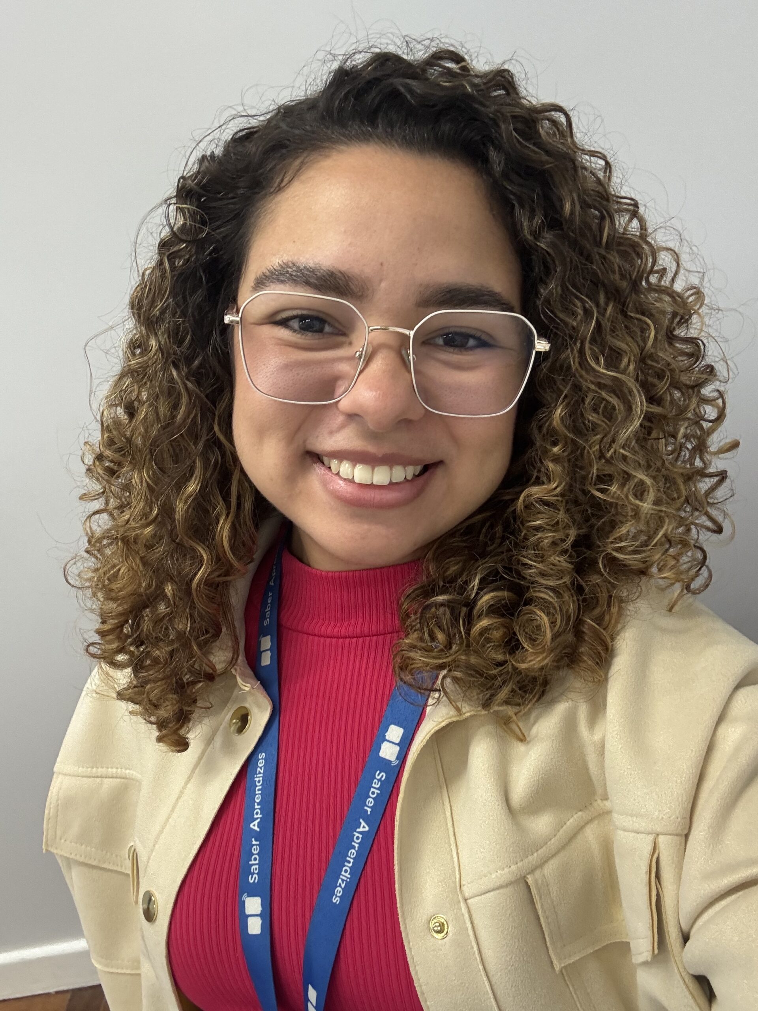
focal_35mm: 30
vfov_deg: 60.0
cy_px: 506
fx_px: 876
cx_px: 379
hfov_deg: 46.8
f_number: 1.9
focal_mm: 2.69
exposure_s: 1/60
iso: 200
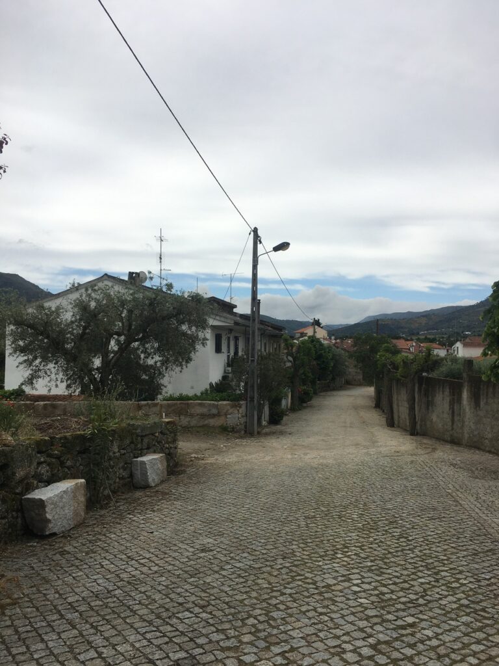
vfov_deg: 61.7
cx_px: 250
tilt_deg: +2.2
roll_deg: -1.1
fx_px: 557
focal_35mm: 29
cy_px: 333
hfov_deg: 48.2
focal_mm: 4.15
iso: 25
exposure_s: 1/2331
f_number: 2.2
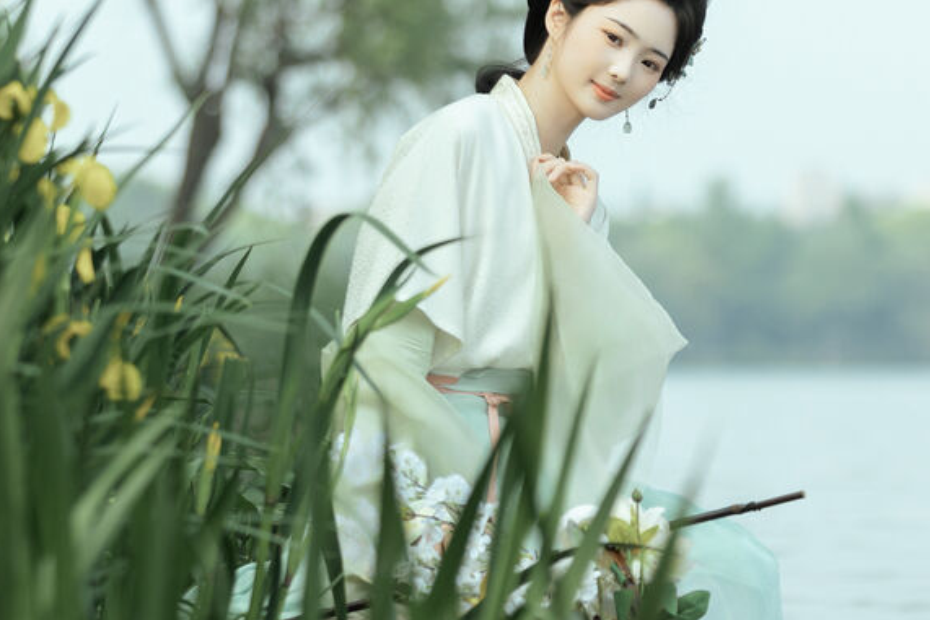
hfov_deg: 8.9
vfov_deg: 5.9
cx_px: 539
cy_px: 417
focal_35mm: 231
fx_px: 5969
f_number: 2.8
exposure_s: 1/1600
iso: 100
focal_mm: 110
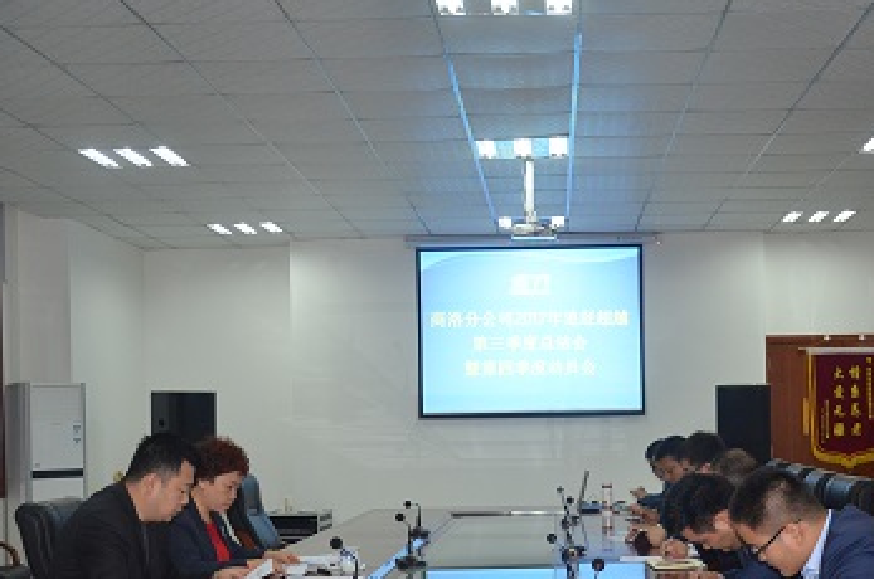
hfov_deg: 35.0
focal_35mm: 57
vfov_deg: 23.5
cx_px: 531
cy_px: 433
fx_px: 1381
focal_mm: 24
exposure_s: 1/60
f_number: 3.8
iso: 800
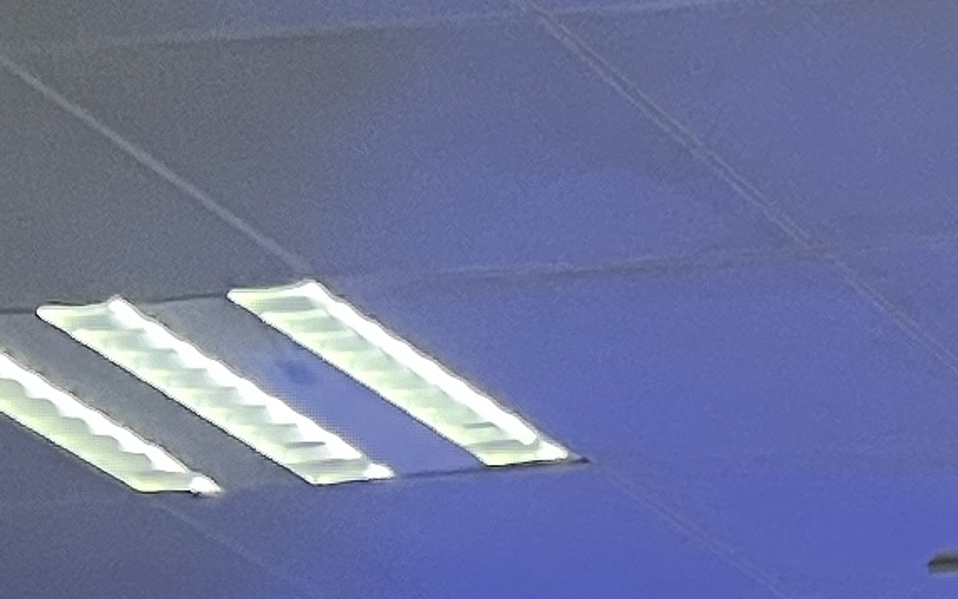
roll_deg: +3.1
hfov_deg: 8.7
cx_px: 2961
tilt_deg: +10.3
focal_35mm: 194
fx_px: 5065
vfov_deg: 6.4
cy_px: 1464
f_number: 1.5
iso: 125
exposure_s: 1/100
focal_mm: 5.7
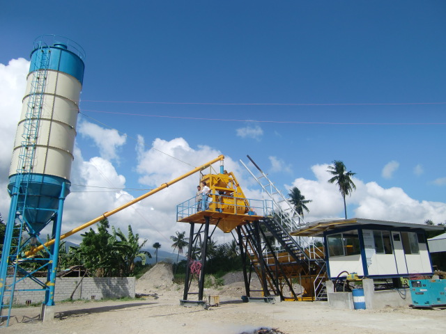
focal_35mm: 28
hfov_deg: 63.4
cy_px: 167
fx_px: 361
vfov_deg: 49.7
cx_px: 223
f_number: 7
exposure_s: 1/320
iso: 64
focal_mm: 4.9
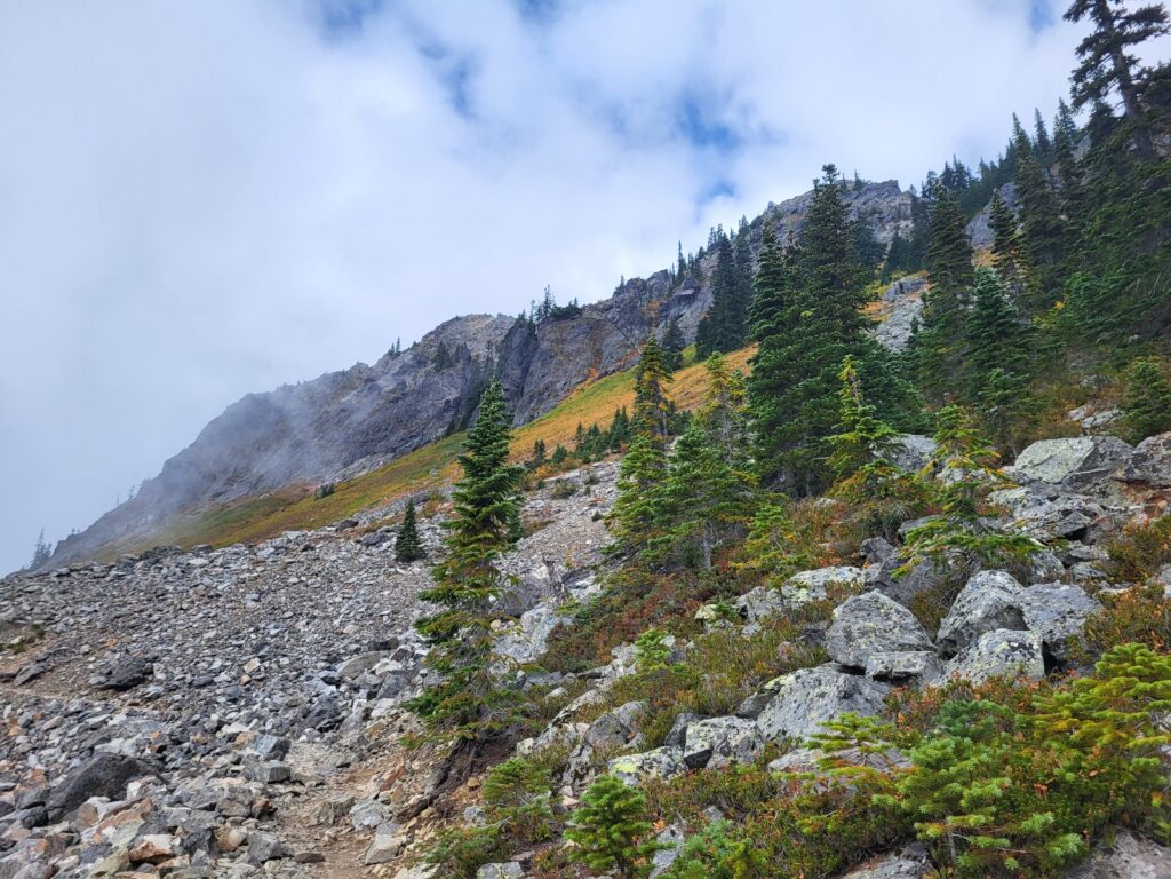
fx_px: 880
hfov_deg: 67.3
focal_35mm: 26
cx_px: 586
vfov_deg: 53.1
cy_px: 440
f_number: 1.8
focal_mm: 5.4
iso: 40
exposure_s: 1/2000
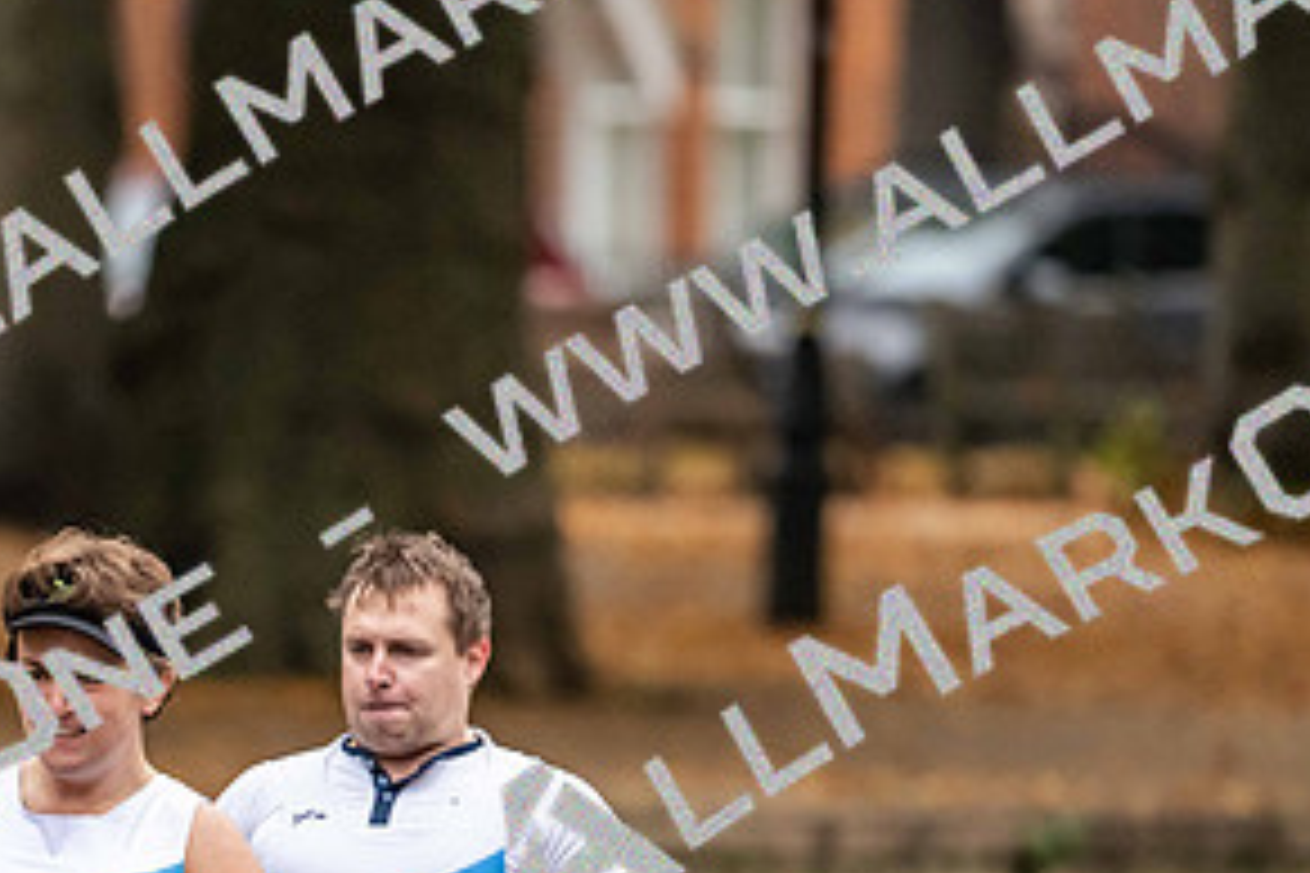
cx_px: 117
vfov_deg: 1.7
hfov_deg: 2.6
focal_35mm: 798
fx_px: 29036
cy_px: 551
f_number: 4.5
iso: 4500
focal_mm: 400
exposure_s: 1/2000
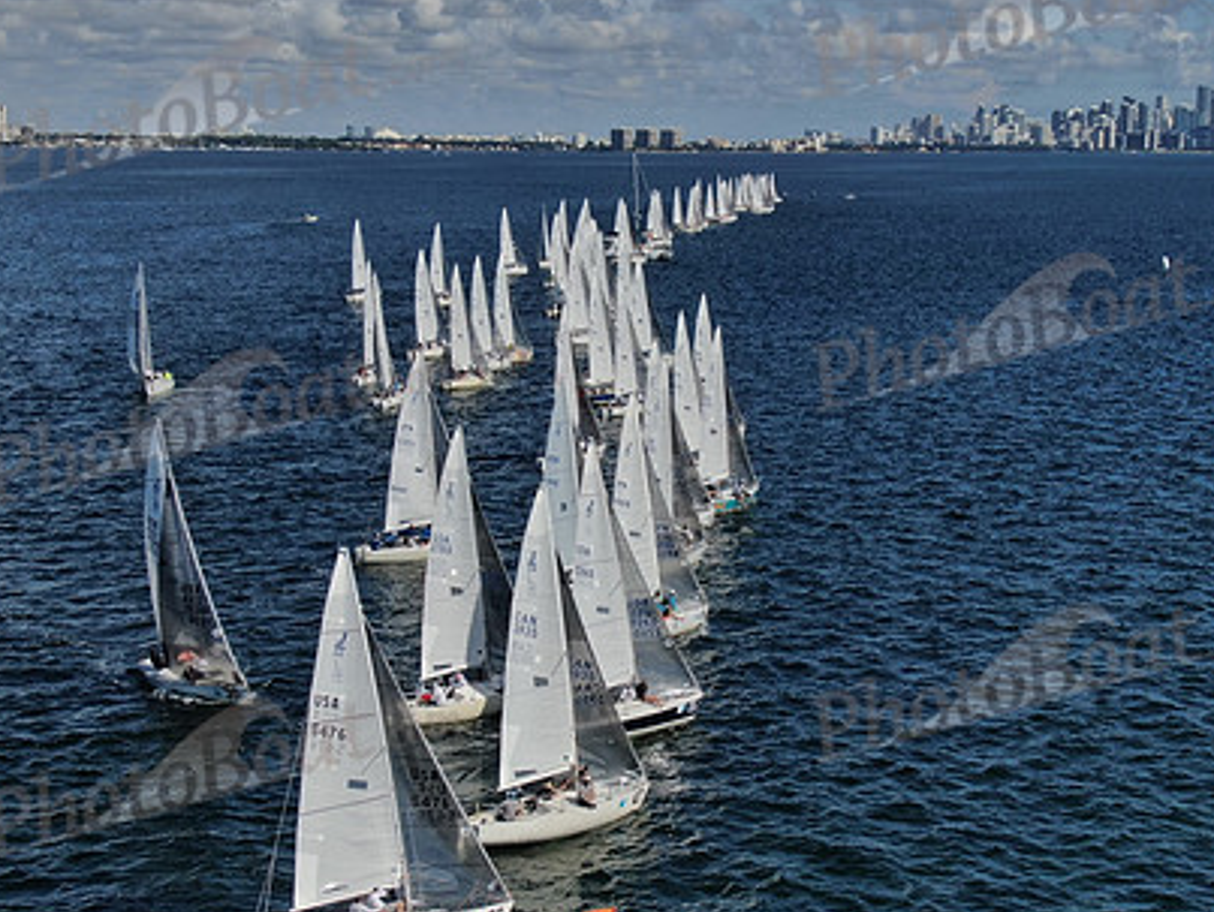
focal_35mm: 69
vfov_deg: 21.3
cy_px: 546
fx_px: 2422
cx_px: 639
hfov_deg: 28.1
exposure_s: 1/2000
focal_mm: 8.6
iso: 100
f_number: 3.8
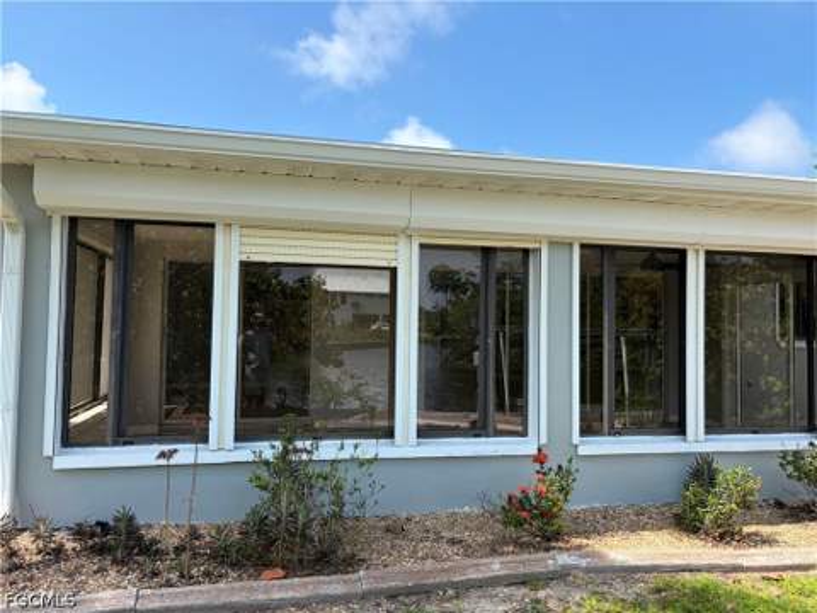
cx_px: 408
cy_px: 306
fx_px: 614
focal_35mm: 26
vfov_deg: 53.1
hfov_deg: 67.3
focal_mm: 5.96
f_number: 1.6
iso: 50
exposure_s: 1/1550
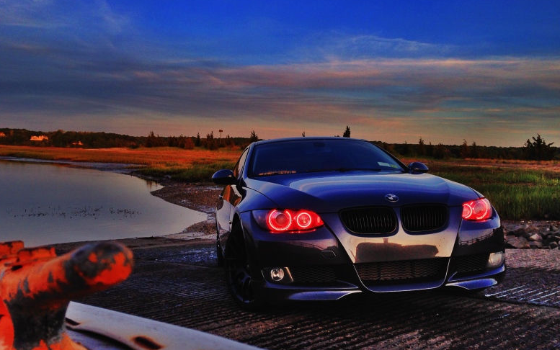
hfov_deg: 54.0
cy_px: 176
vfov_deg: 35.4
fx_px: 550
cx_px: 283
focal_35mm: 36
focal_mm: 4.12
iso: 50
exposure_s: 1/233
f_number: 2.4
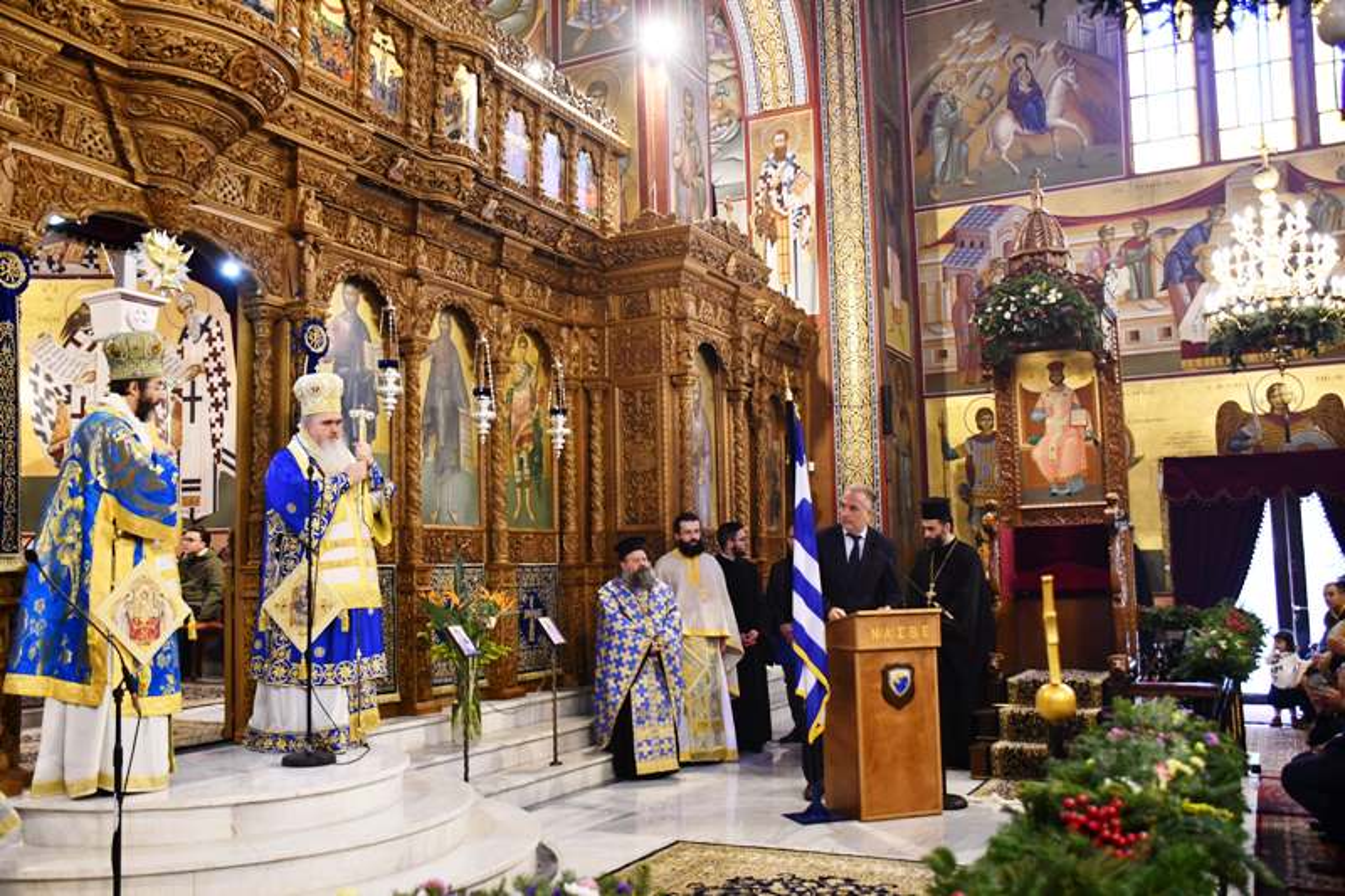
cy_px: 448
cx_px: 672
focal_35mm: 33
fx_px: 1233
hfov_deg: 57.2
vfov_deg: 40.0
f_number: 3.5
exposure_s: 1/125
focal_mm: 22
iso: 2500
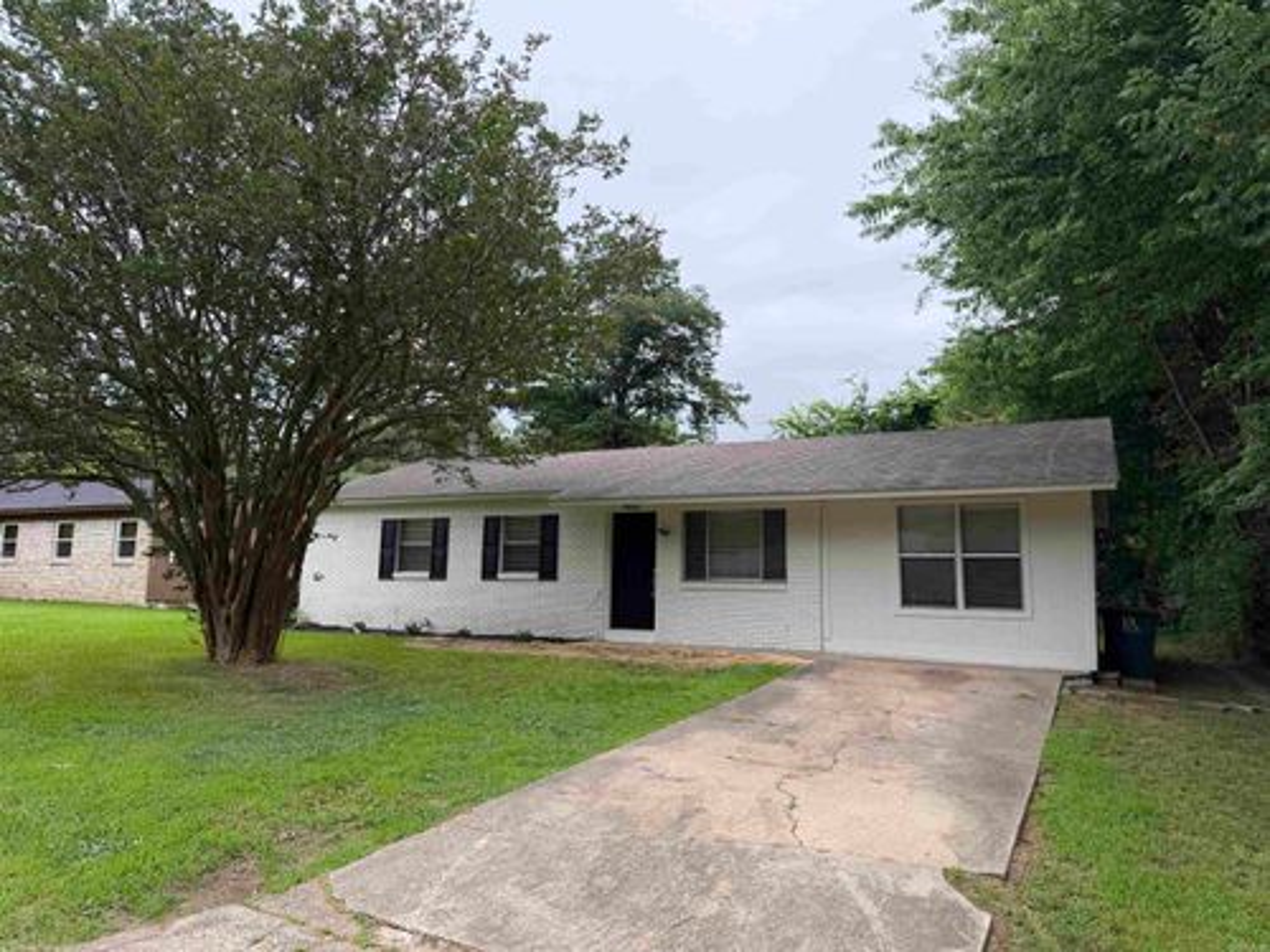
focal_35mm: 24
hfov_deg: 71.6
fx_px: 881
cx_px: 635
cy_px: 476
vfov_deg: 56.8
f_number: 1.78
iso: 100
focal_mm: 6.76
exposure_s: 1/501
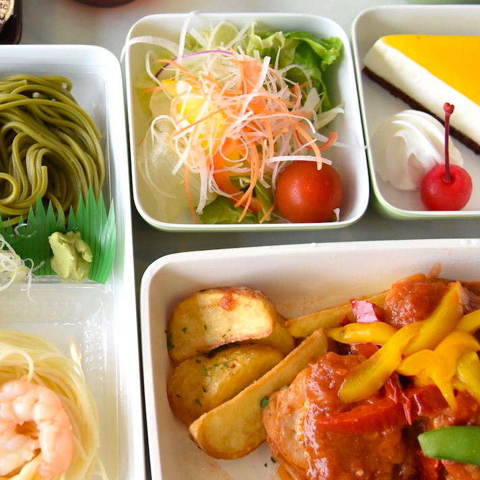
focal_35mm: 71
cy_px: 170
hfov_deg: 23.6
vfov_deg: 24.2
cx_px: 44
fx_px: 1114
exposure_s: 1/500
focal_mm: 31
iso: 1250
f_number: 4
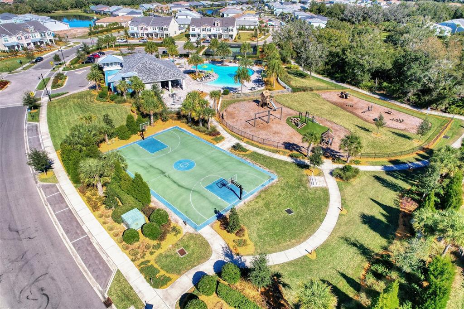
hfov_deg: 78.6
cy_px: 154
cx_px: 232
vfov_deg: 57.2
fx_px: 283
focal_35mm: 22
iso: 100
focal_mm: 8.4
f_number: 2.8
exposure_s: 1/5000
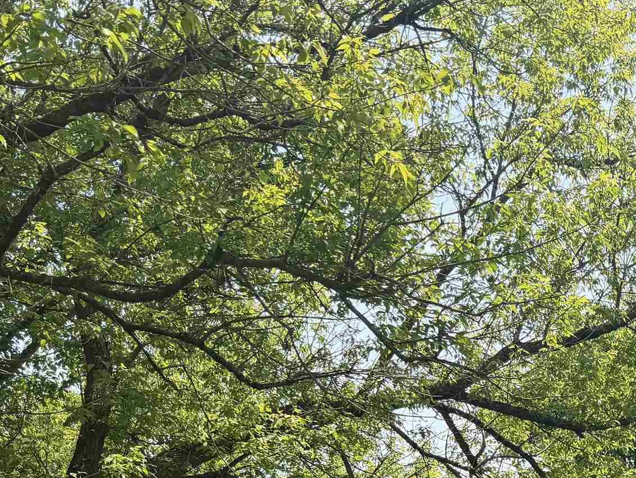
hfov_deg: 27.1
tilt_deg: +8.9
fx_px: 1194
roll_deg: +2.3
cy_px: 601
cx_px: 718
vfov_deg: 20.8
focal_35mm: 65
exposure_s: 1/2299
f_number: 1.78
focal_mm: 6.76
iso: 100
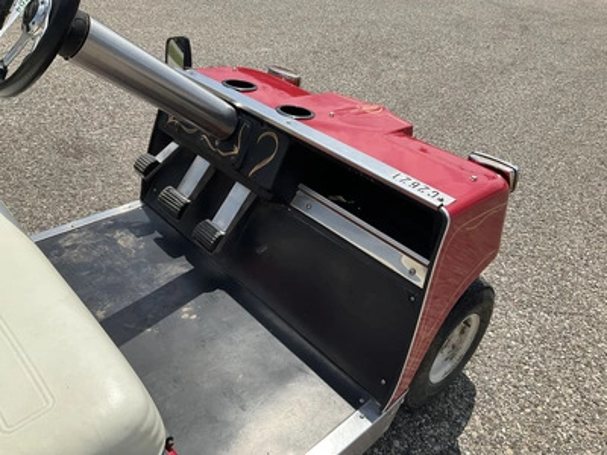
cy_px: 228
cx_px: 304
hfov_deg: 61.7
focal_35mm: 29
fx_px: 509
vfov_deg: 48.2
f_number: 1.8
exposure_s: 1/2538
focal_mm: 3
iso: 25
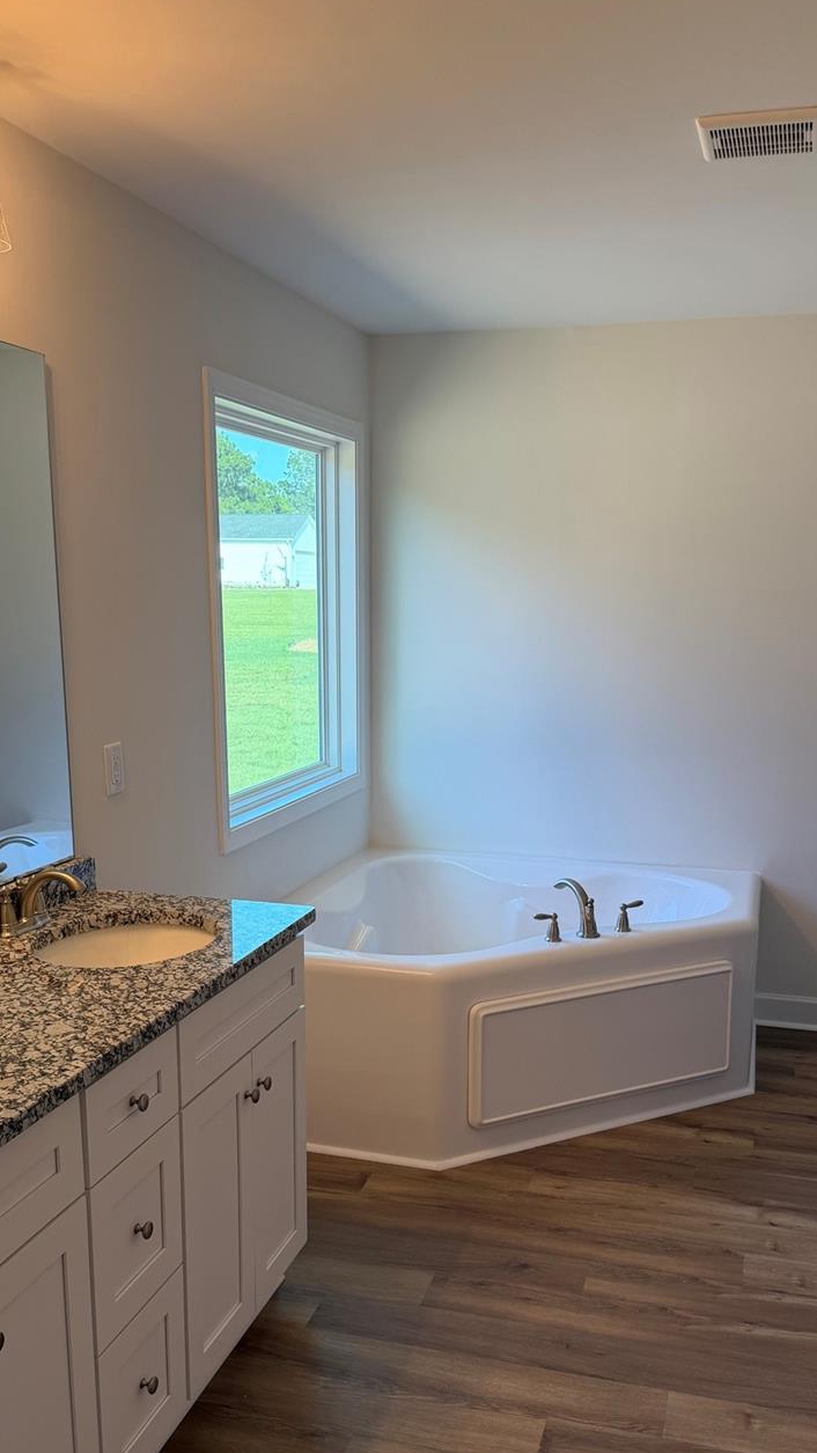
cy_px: 876
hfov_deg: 36.7
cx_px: 398
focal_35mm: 32
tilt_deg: -13.9
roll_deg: -0.1
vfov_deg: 60.5
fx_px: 1232
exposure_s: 1/246
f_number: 1.78
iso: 80
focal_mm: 6.76
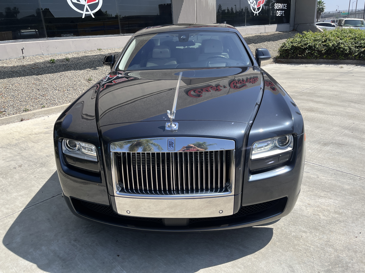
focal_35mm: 26
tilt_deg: -20.7
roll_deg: +4.5
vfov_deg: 53.1
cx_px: 182
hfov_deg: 67.3
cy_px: 136
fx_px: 274
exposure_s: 1/2571
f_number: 1.6
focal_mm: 5.1
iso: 50
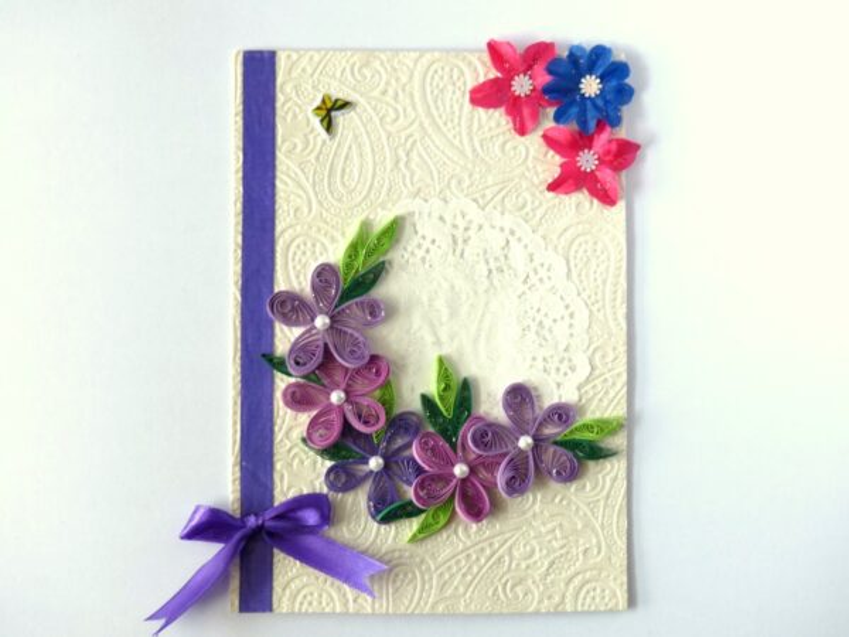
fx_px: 2305
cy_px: 318
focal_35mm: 94
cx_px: 424
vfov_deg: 15.7
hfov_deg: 20.9
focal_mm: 16.9
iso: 100
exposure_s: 1/200
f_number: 2.8
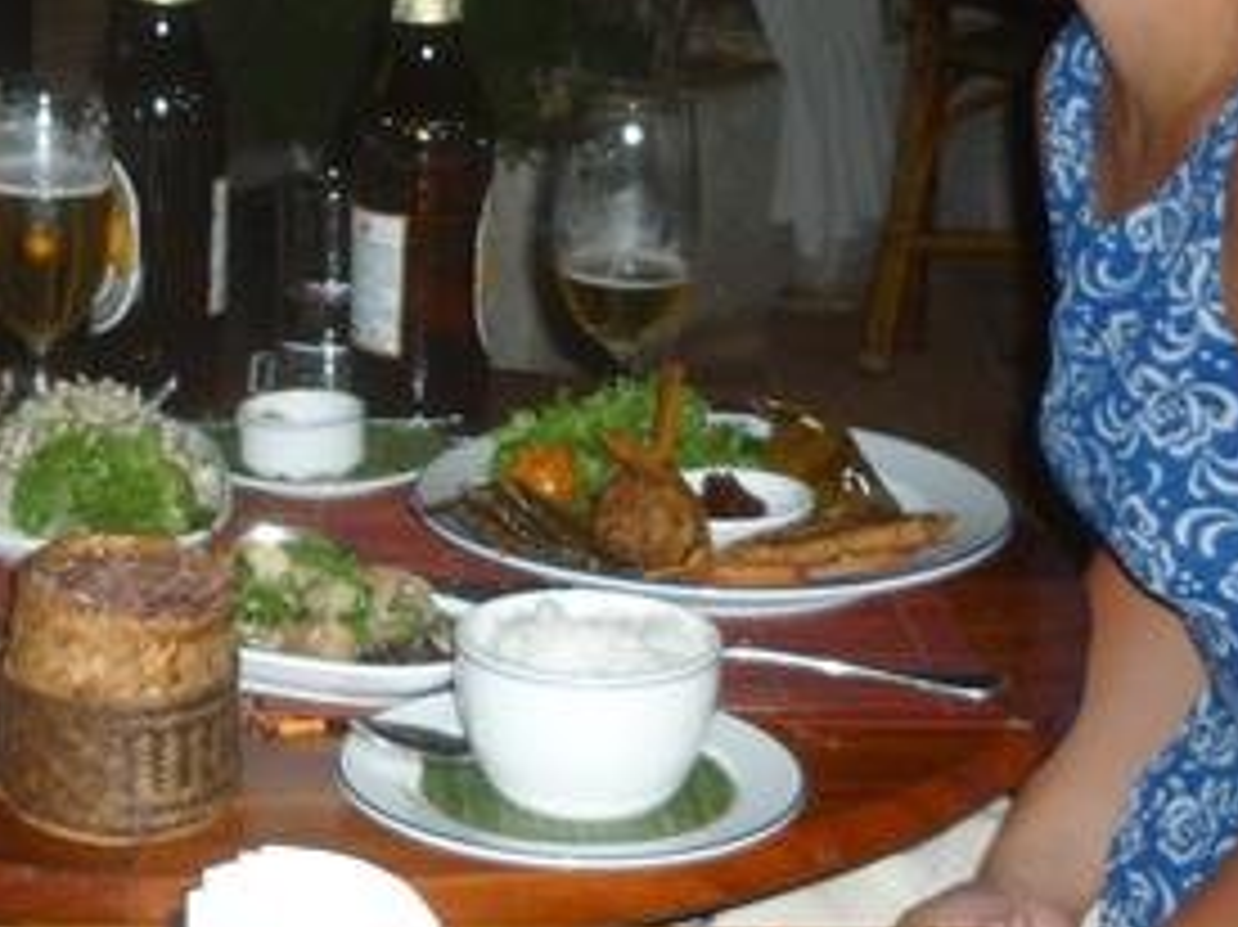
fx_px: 3432
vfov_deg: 15.3
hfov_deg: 20.1
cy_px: 266
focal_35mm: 96
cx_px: 140
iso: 125
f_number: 2.8
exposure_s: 1/125
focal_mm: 5.5
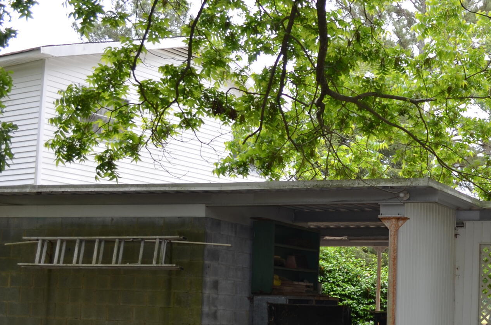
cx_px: 461
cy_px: 256
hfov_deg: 29.9
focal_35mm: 64
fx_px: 871
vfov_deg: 20.9
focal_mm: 18
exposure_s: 1/200
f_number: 3.5
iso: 110
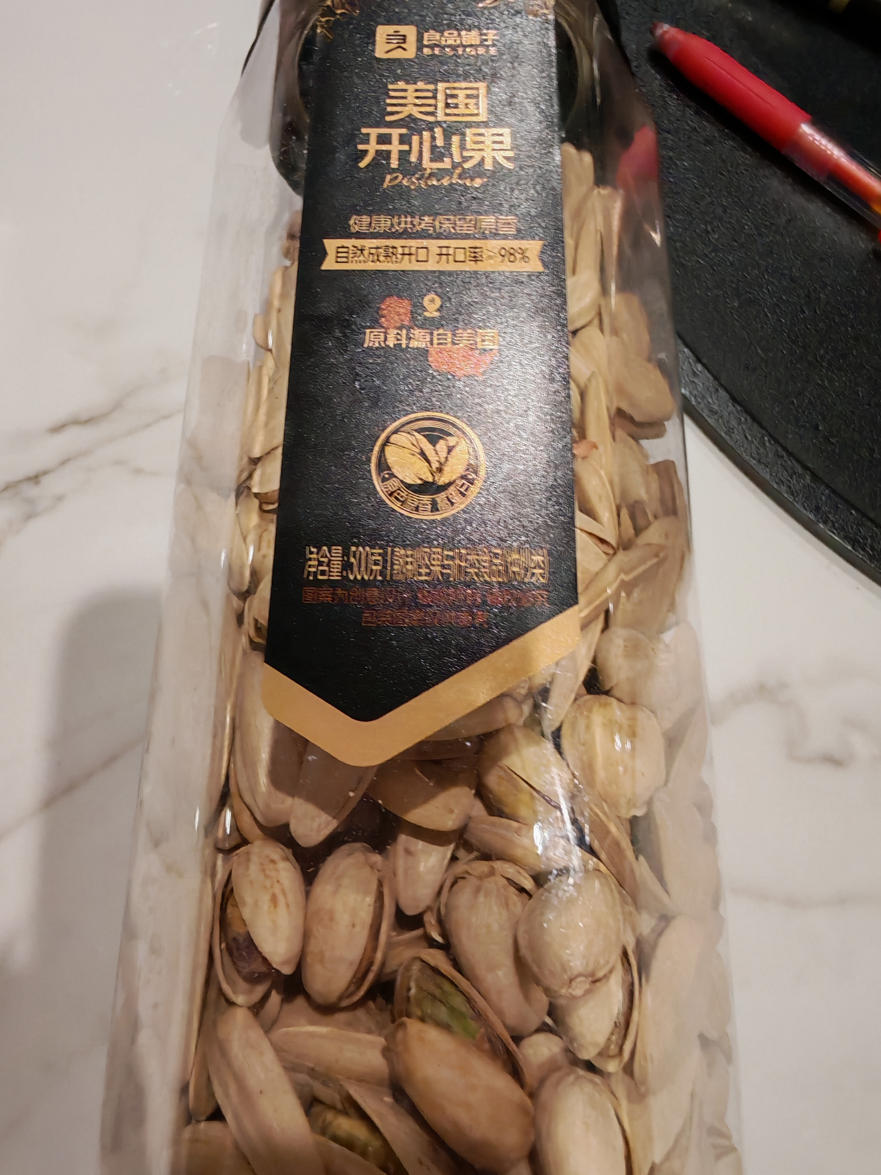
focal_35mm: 24
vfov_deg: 71.6
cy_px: 588
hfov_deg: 56.8
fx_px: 814
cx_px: 440
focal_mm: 1.96
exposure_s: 1/33
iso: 500
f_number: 2.2
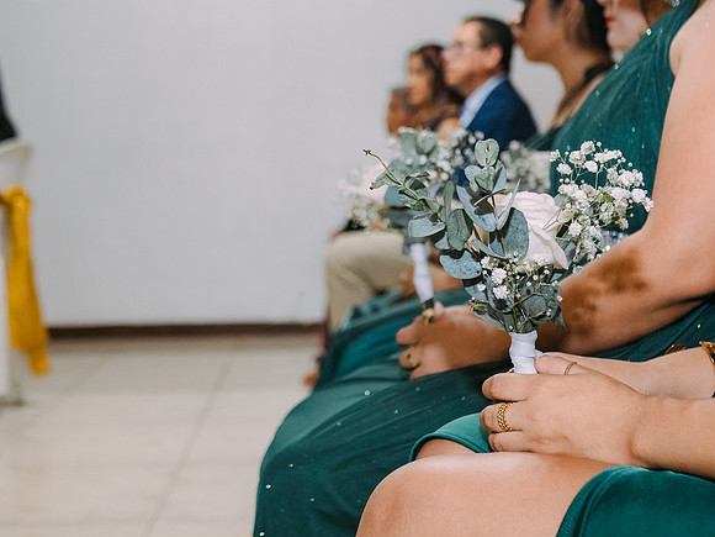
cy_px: 238
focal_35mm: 56
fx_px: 1148
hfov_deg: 34.6
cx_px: 375
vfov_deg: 26.3
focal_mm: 25
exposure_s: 1/125
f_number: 2.8
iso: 2500
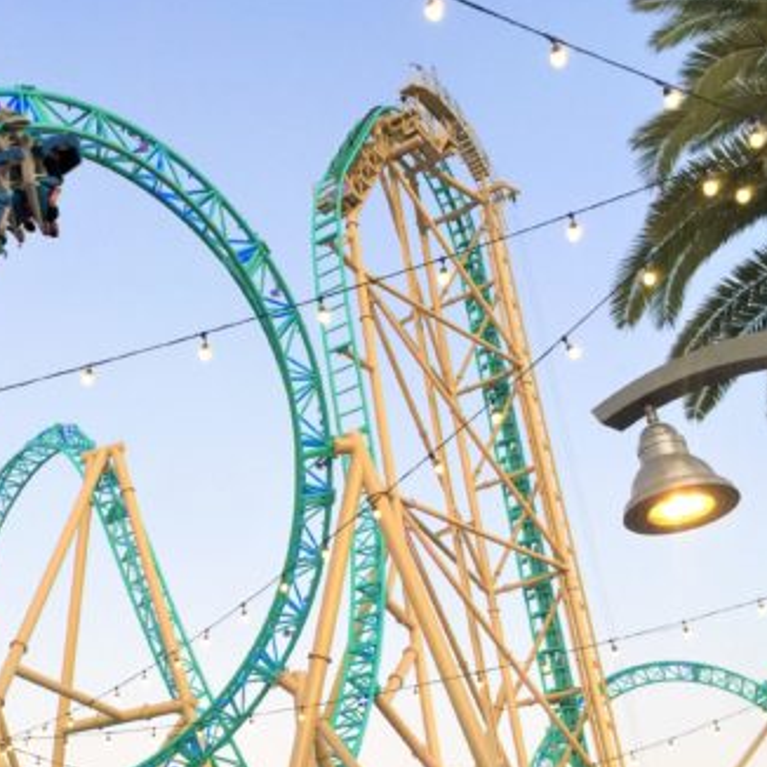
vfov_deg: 35.1
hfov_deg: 34.3
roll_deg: +0.7
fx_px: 1203
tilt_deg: +26.4
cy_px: 485
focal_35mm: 48
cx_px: 158
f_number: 2.2
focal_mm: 4.15
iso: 32
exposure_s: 1/30
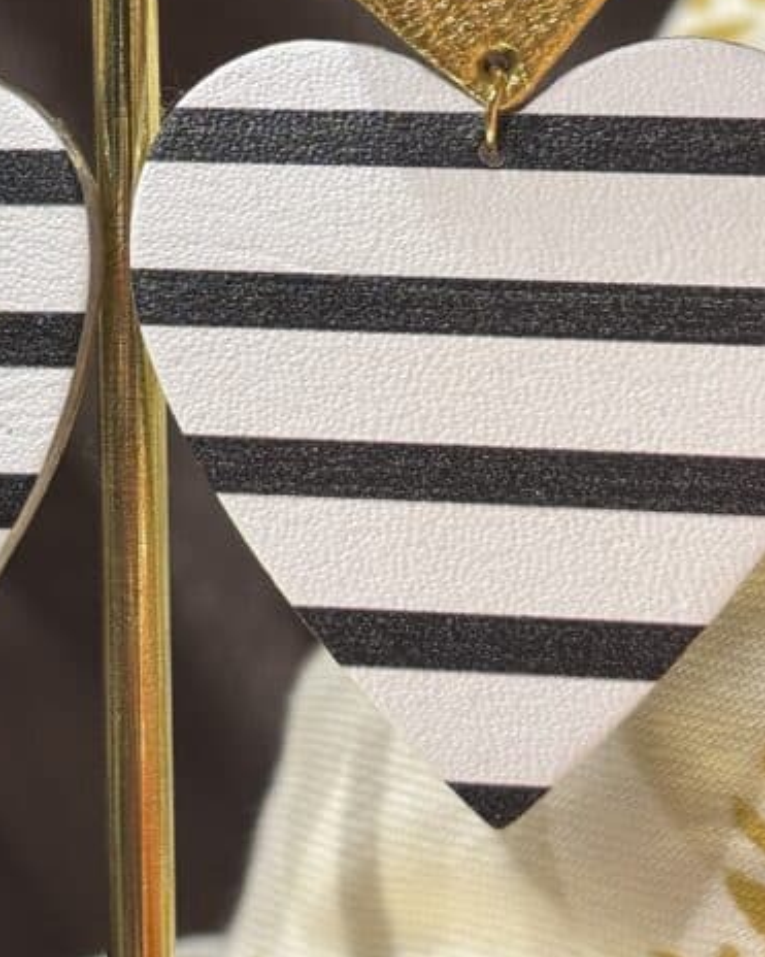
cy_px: 233
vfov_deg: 17.1
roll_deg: -0.1
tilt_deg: +4.3
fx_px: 3171
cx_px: 175
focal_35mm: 112
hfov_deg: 13.7
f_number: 1.6
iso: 32
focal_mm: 5.96
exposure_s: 1/100
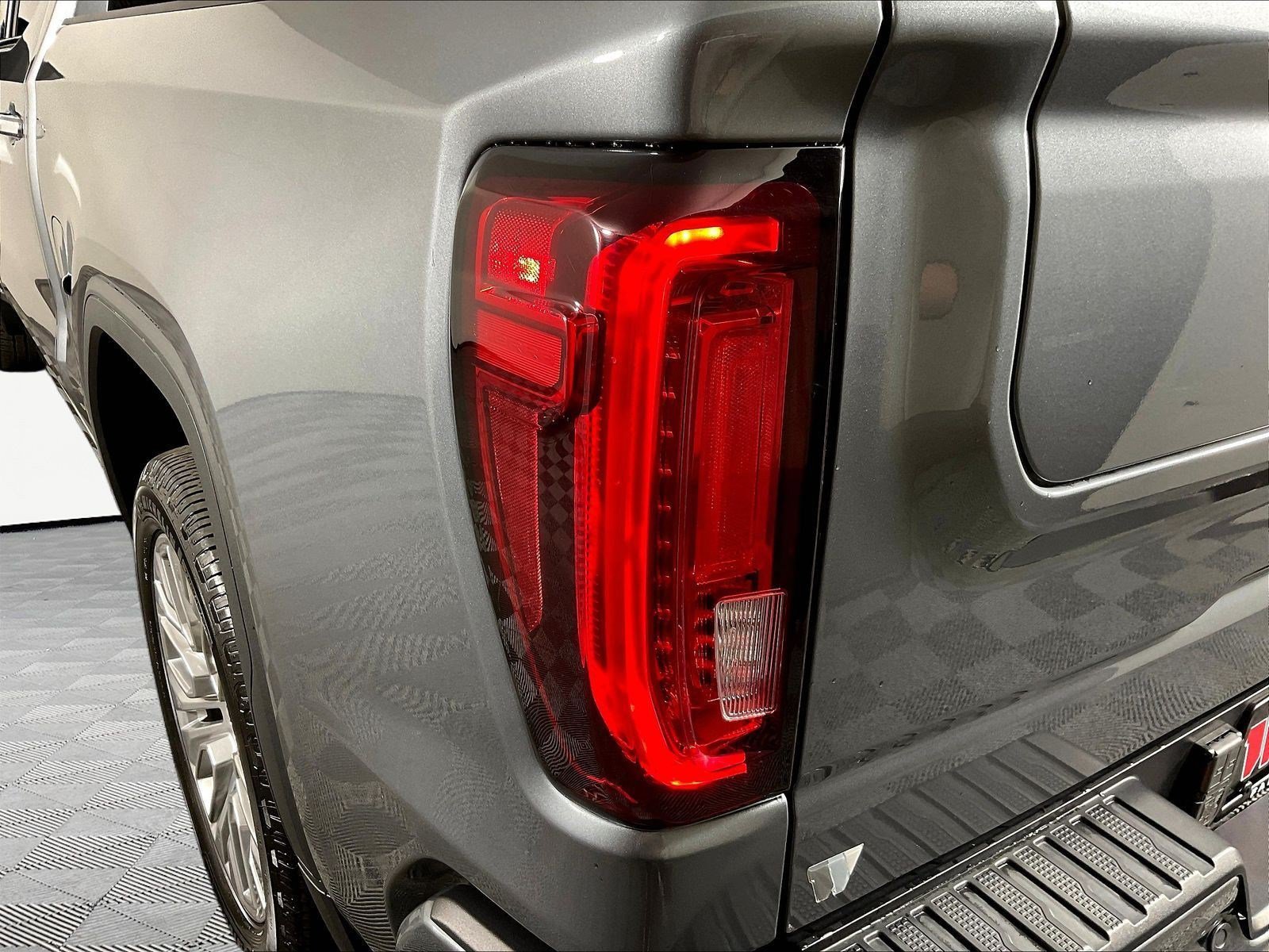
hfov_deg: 61.7
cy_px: 476
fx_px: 1063
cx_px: 634
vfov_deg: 48.2
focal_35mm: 29
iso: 64
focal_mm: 3
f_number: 1.8
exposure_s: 1/60
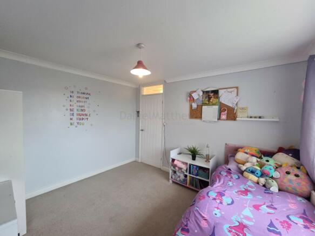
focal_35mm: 13
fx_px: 118
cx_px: 158
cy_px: 118
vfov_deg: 89.9
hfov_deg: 106.2
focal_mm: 2.2
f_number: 2.2
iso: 200
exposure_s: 1/50
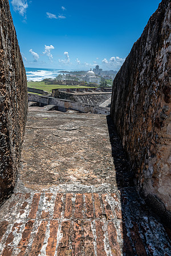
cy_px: 128
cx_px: 86
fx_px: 171
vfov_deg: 73.7
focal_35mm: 24
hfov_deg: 53.1
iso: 90
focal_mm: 24
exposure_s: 1/125
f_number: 8
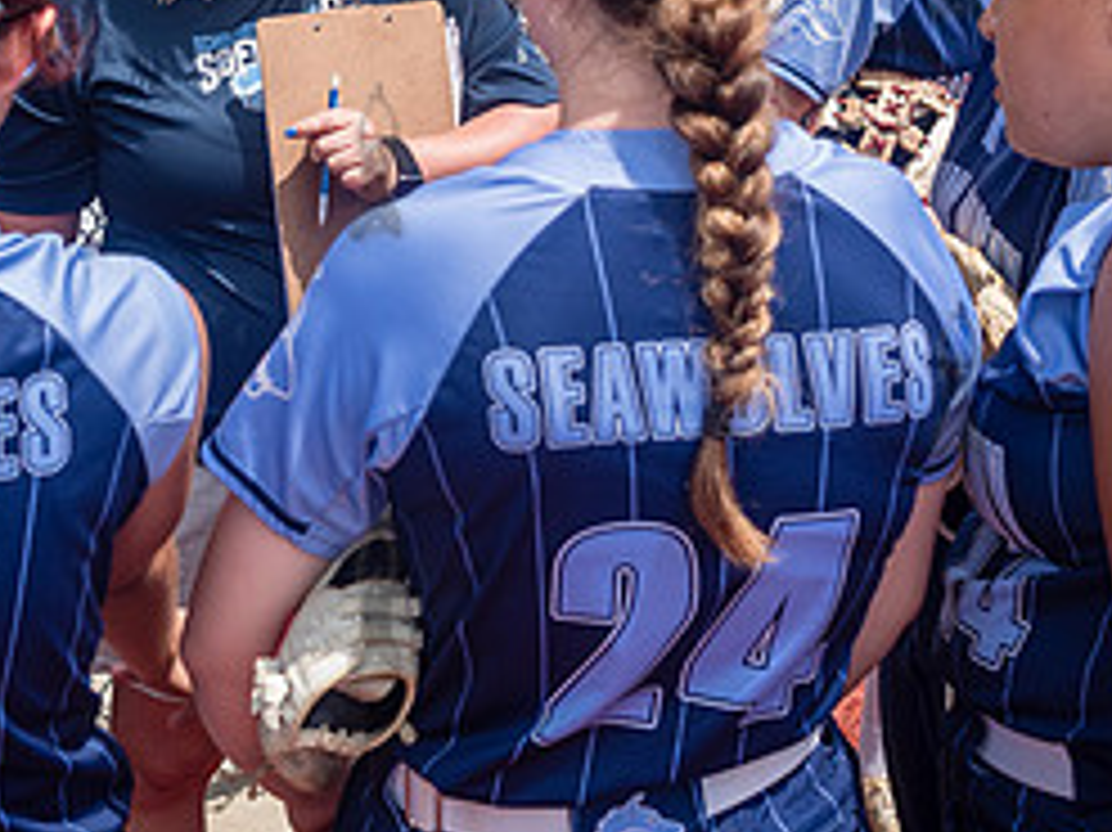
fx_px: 2537
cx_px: 374
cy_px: 160
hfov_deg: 24.6
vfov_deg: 18.5
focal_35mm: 79
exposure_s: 1/1600
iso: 200
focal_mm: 35
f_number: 4.5
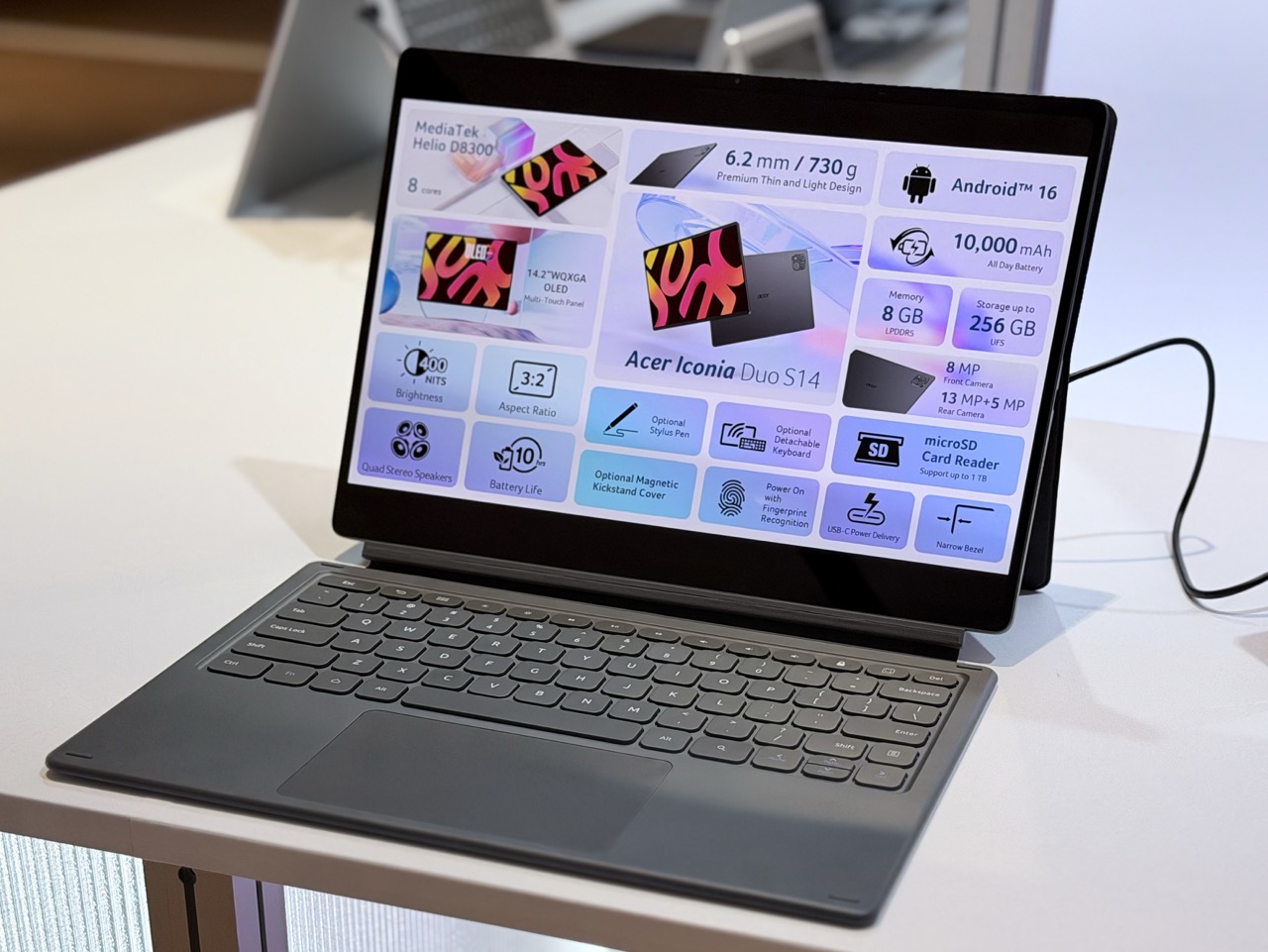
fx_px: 1759
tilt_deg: -21.0
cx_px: 634
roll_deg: -1.5
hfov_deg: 39.6
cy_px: 476
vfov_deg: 30.3
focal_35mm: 48
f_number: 1.78
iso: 64
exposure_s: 1/293
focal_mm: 6.76
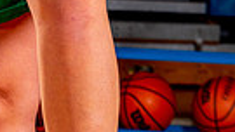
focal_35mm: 224
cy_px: -228
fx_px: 1396
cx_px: 55
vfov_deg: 5.2
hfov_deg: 9.6
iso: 100
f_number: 5.6
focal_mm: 64
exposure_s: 1/125
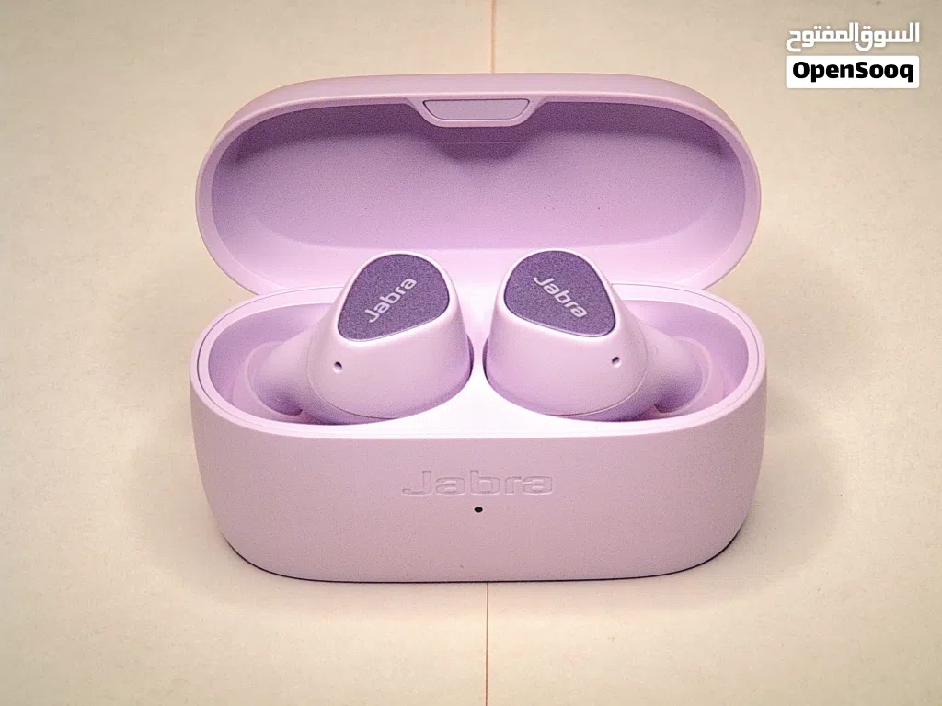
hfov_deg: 16.0
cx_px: 471
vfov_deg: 12.0
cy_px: 353
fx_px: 3347
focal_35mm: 123
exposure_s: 1/33
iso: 64
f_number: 3
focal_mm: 14.2
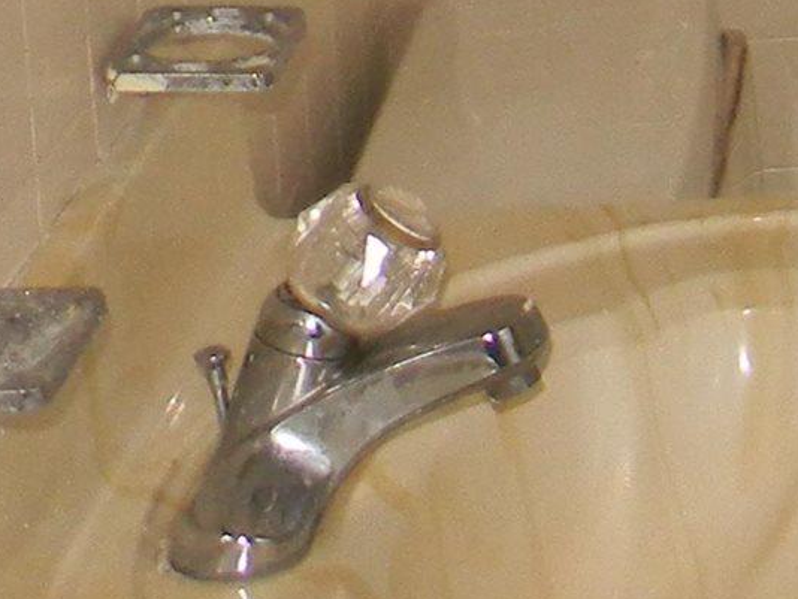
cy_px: -445
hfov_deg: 11.1
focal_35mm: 161
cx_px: 1641
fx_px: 3713
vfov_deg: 8.9
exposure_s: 1/26
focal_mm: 5
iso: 200
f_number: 3.5
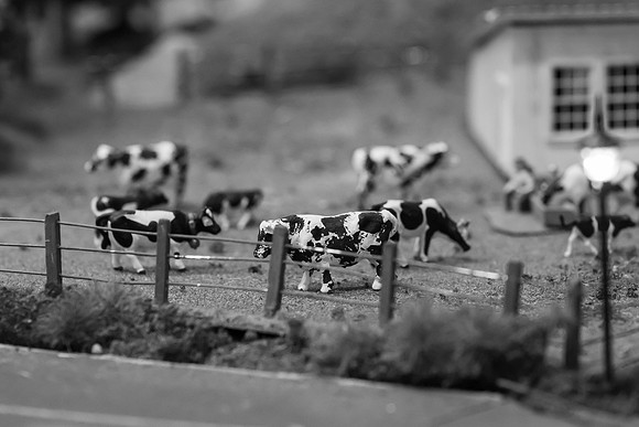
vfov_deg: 9.2
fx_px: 2642
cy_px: 167
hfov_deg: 13.8
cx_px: 330
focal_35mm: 149
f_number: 7.1
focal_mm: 96
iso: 3200
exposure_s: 1/80
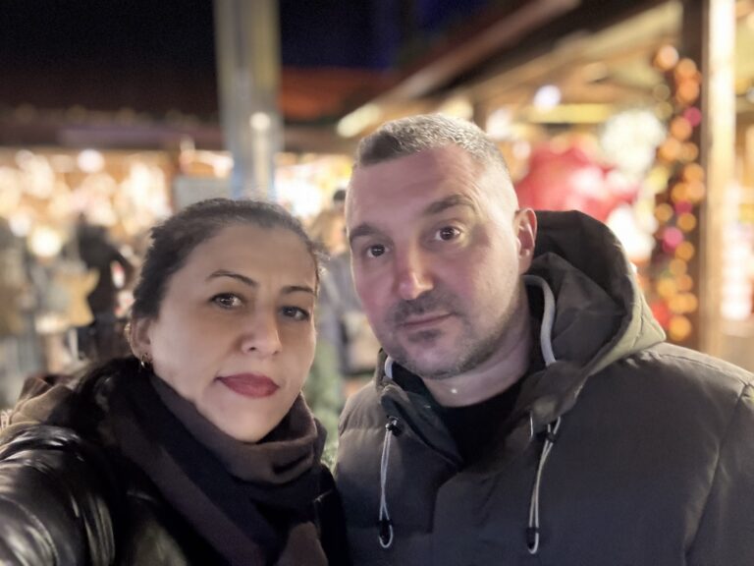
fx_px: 653
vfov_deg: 46.8
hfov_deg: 60.0
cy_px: 283
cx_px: 377
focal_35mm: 30
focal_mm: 2.69
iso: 1000
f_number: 1.9
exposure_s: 1/17
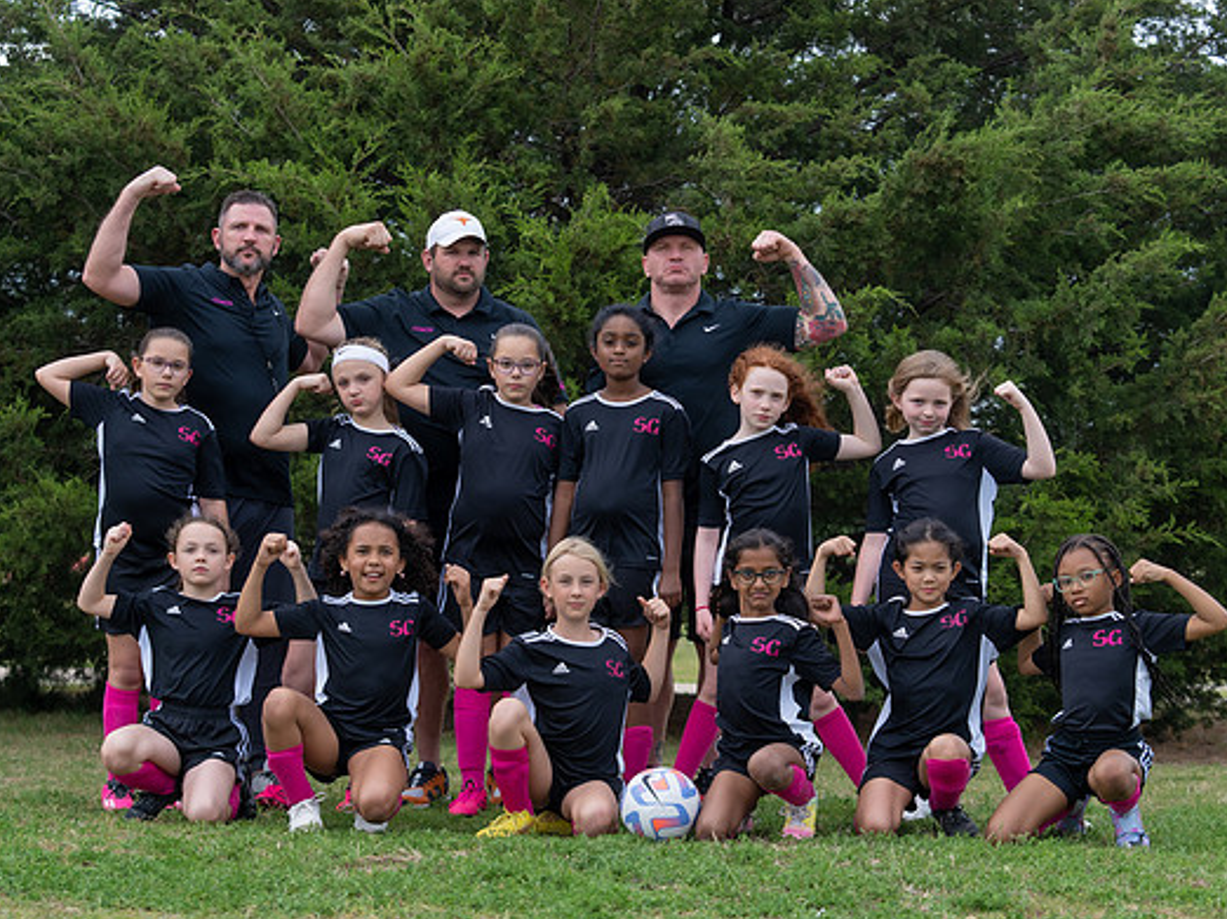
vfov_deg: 16.0
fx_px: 3260
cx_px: 605
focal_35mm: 92
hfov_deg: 21.3
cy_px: 470
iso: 160
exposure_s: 1/320
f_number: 4
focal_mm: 70
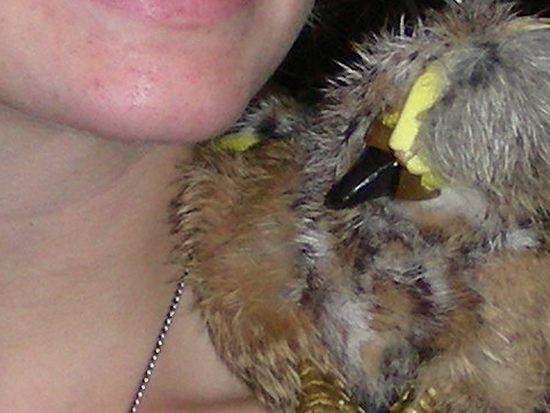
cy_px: -163
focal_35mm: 222
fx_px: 3529
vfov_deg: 6.6
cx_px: 650
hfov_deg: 8.8
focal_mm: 6.3
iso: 50
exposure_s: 1/60.1
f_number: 3.5
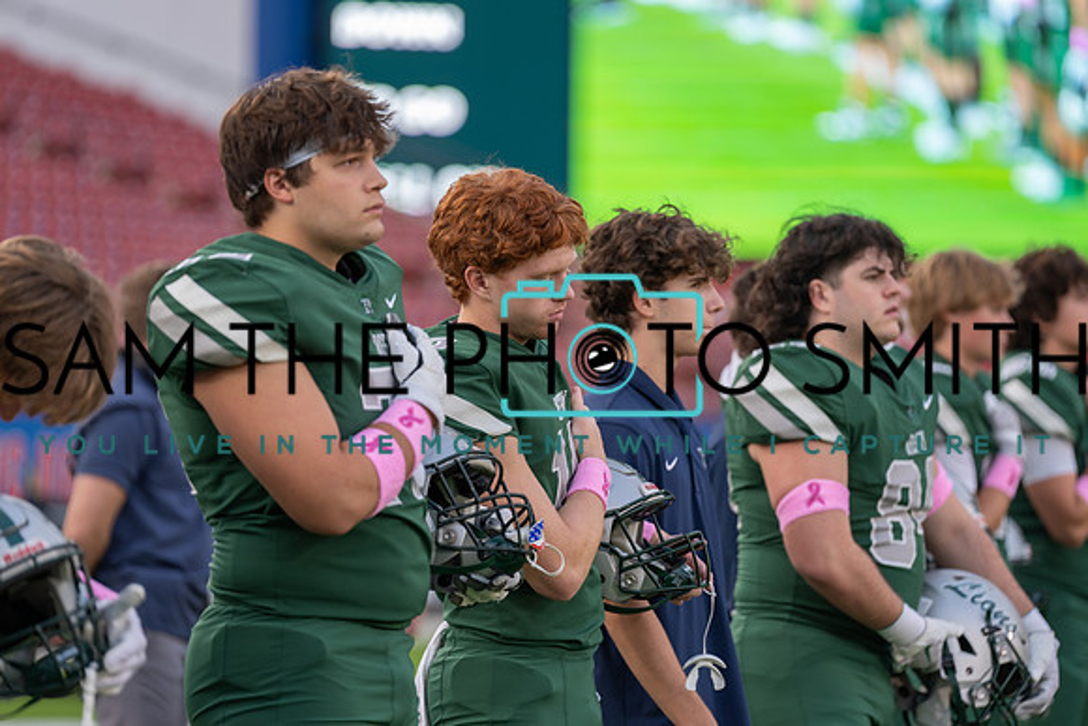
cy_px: 363
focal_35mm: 200
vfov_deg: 6.9
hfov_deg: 10.3
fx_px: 6046
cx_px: 544
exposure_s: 1/320
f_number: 2.8
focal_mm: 200
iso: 160
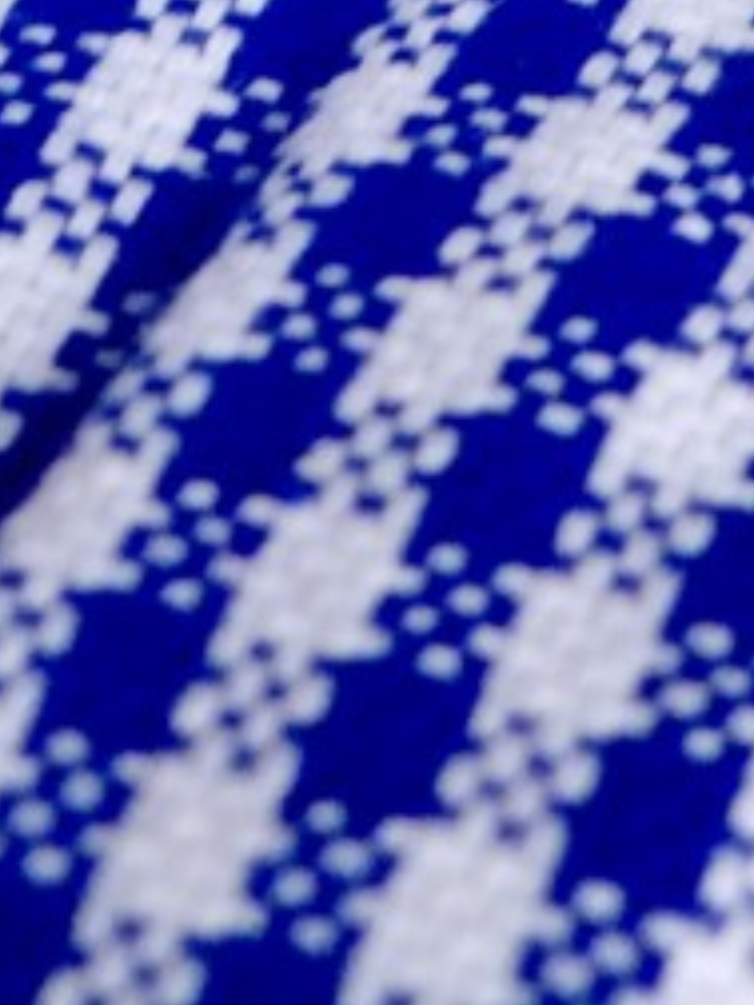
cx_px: -337
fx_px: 7319
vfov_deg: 7.6
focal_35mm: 252
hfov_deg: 5.8
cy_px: -909
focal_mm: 31
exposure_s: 1/60
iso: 2500
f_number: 5.6
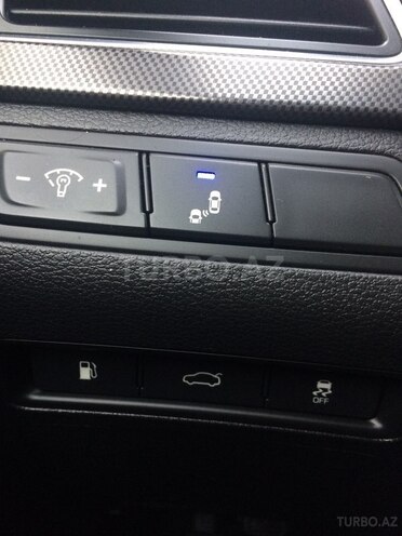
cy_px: 268
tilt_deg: -18.4
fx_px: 449
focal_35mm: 29
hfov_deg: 48.2
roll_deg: -0.4
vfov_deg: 61.7
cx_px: 201
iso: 250
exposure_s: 1/33
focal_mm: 4.15
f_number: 2.2
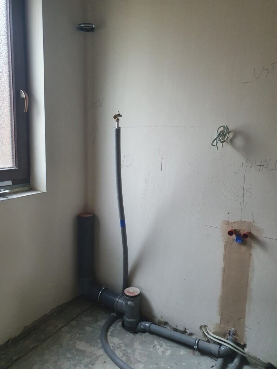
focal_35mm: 26
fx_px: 277
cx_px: 138
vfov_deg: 67.3
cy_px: 184
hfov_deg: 53.1
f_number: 2.4
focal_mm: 4.32
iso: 400
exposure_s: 1/50
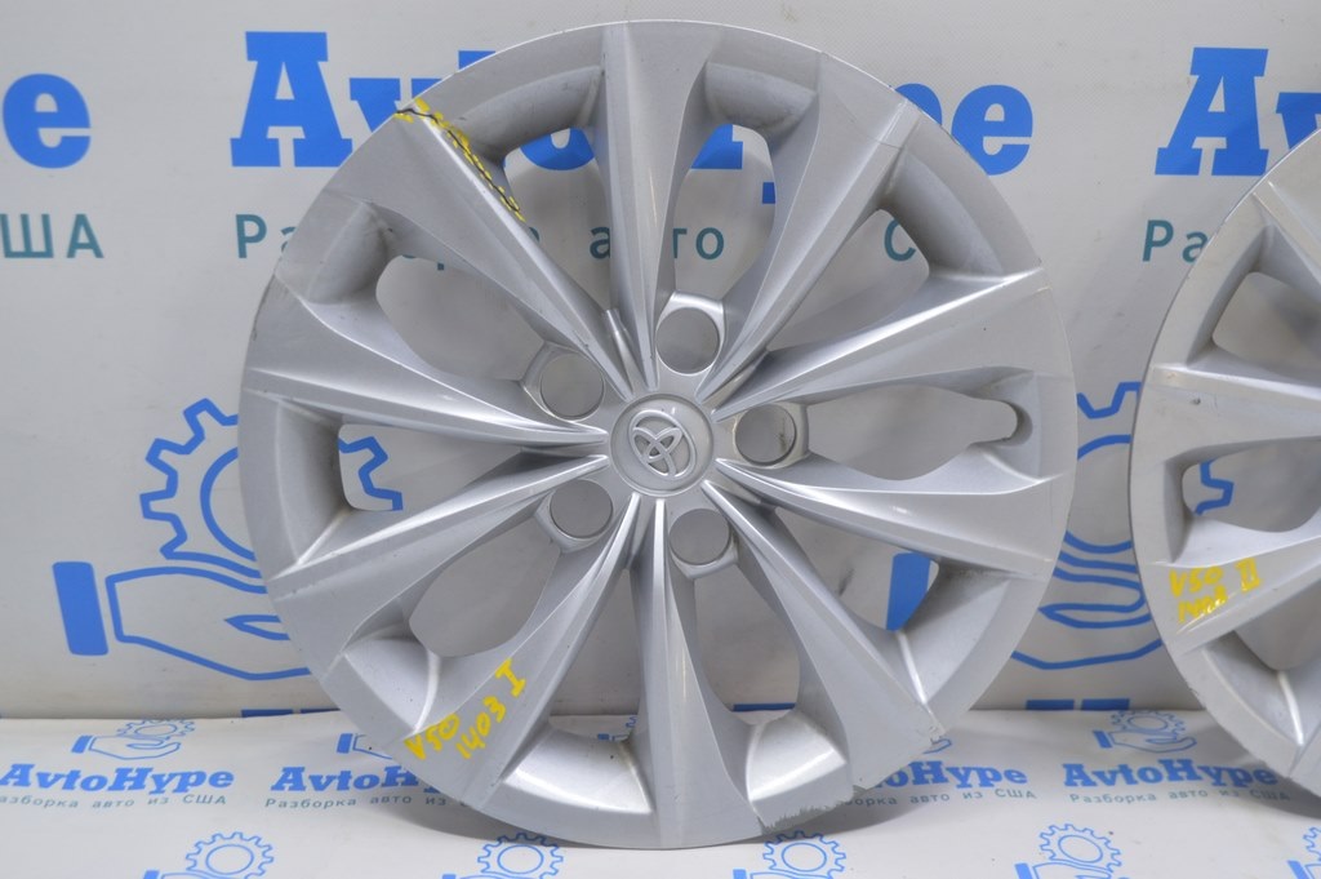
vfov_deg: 31.8
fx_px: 1540
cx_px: 660
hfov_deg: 46.4
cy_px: 440
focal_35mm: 42
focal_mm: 28
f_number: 5.6
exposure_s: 1/20
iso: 400
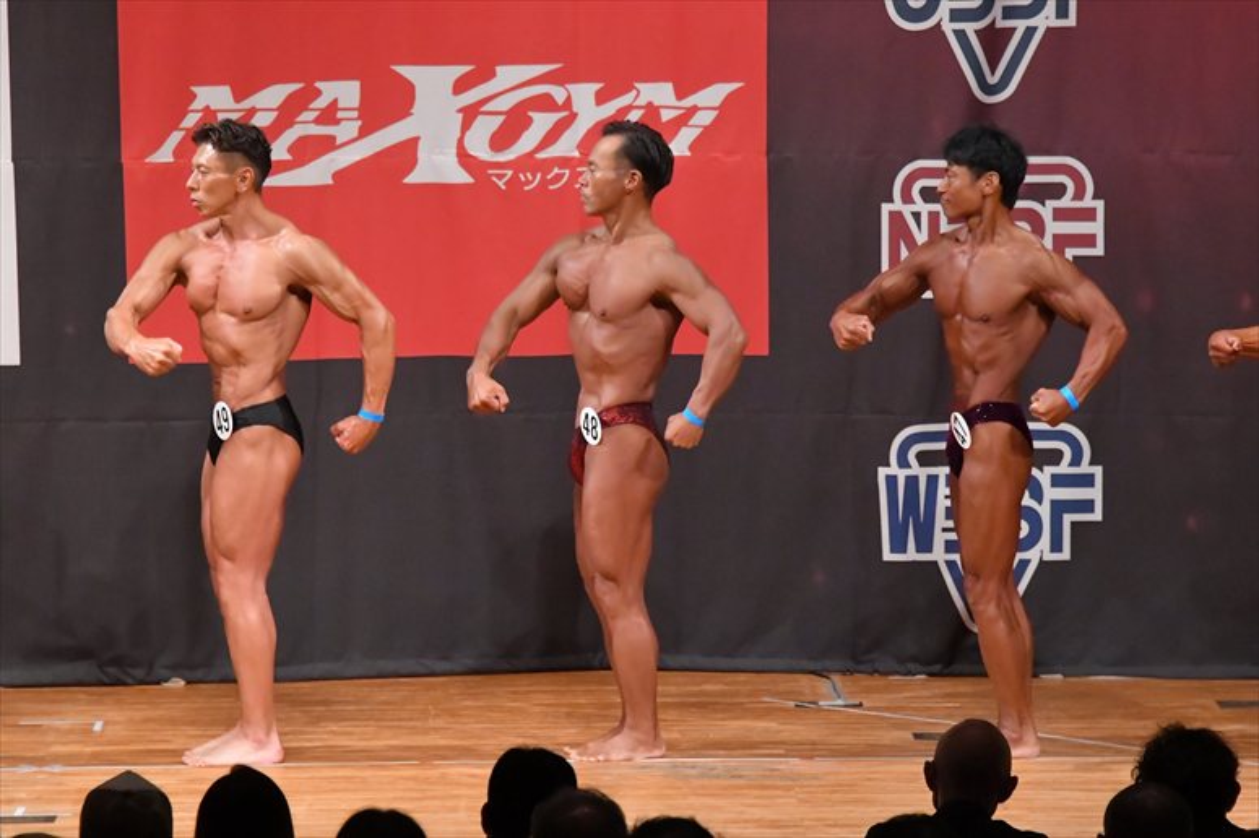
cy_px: 419
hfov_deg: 8.1
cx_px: 630
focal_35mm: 255
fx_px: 8914
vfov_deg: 5.4
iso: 9000
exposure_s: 1/400
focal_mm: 170
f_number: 5.6
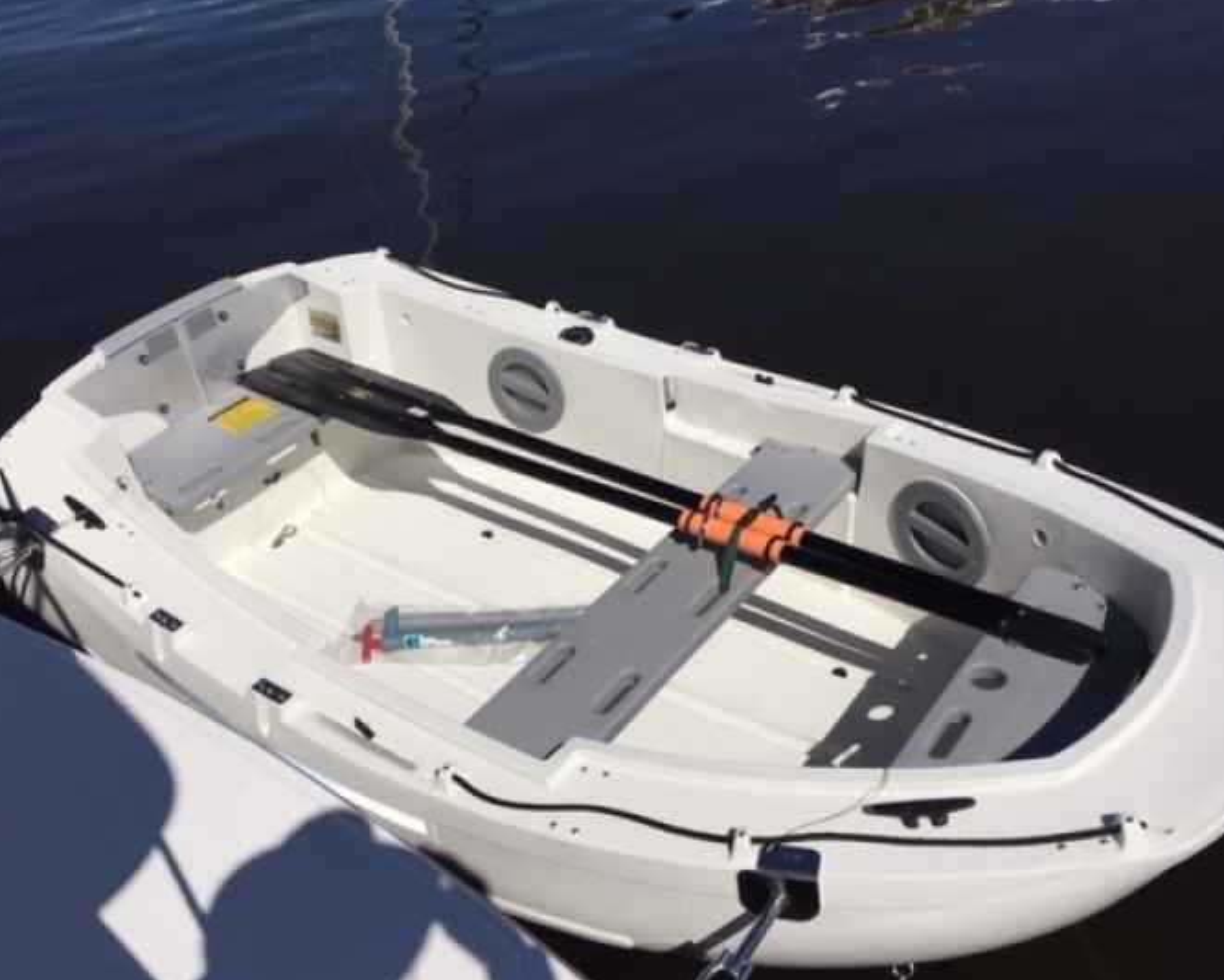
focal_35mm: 34
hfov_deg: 52.7
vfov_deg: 43.3
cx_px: 546
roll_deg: +4.3
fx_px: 1232
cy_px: 539
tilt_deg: -34.6
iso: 32
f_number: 2.2
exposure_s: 1/6623
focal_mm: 4.15
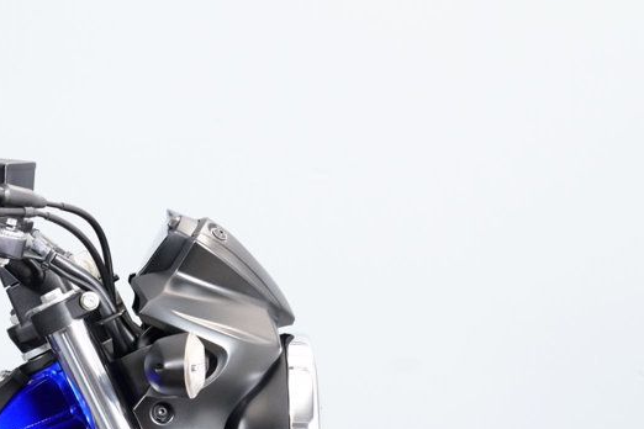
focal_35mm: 206
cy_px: 303
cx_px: 52
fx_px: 3685
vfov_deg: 6.7
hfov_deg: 9.9
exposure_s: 1/80
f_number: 7.1
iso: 5000
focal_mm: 105
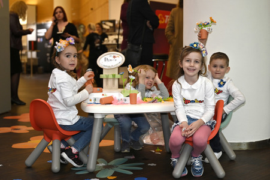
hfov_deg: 39.6
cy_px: 90
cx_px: 135
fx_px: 375
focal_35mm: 50
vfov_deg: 27.0
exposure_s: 1/200
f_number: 2.8
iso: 250
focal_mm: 50
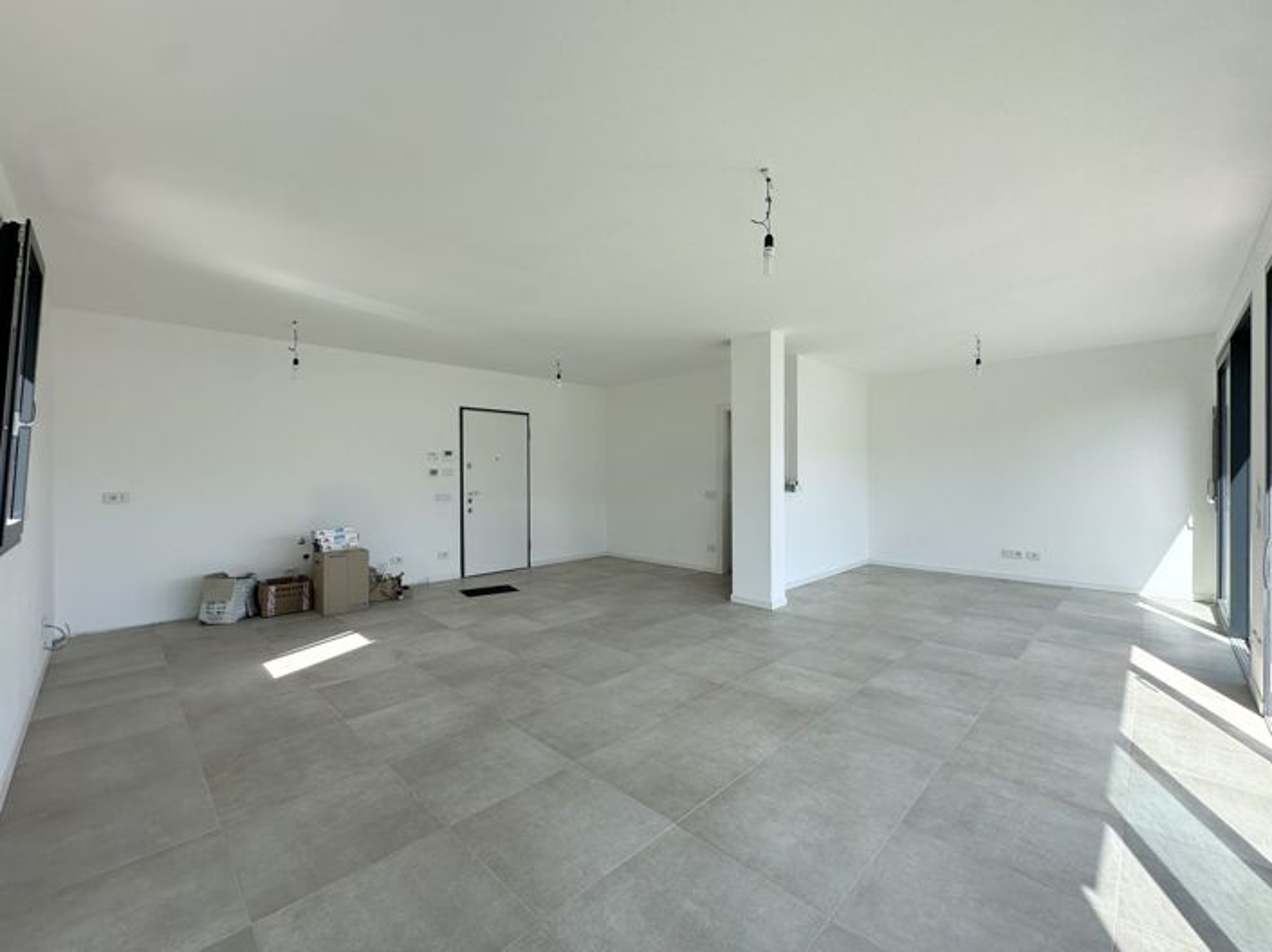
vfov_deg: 85.6
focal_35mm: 14
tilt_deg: -0.2
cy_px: 476
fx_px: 514
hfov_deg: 102.1
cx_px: 636
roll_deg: -1.6
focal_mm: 2.22
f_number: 2.2
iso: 40
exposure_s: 1/319
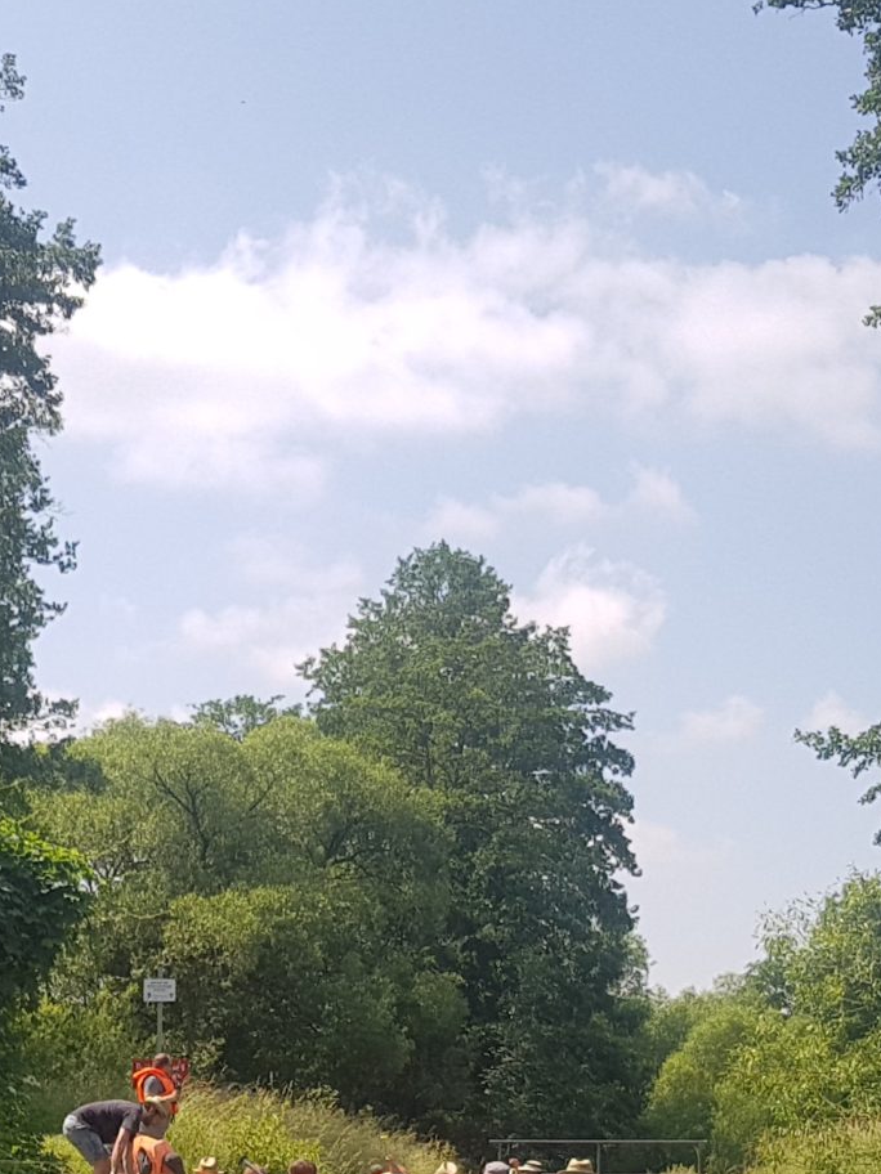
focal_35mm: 73
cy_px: 1202
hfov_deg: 20.0
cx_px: 238
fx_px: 2477
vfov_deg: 25.2
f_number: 1.7
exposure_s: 1/1724
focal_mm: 4.2
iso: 40
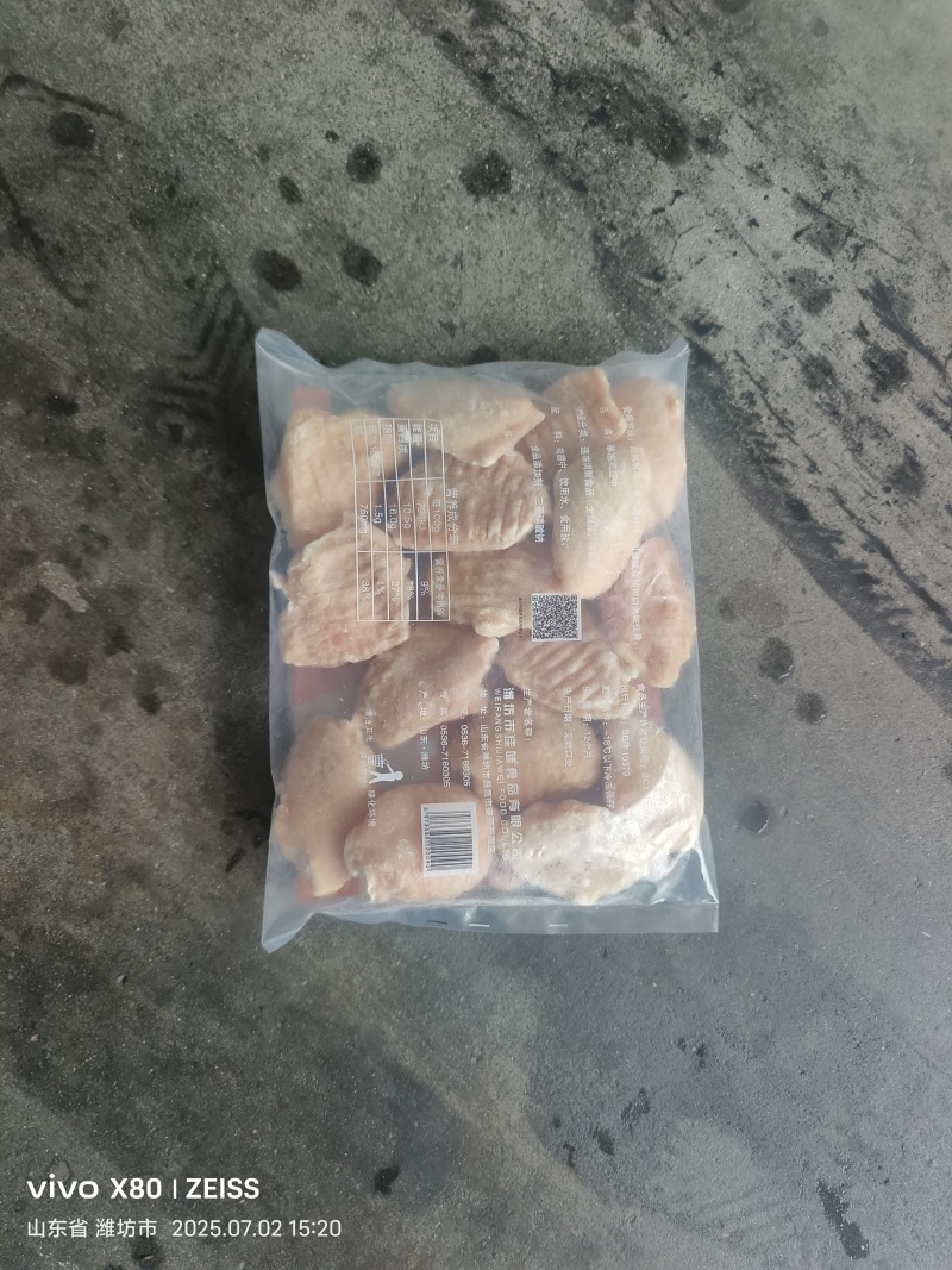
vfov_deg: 73.9
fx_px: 844
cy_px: 635
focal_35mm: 23
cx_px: 476
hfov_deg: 58.9
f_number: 1.75
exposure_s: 1/100
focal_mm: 5.5
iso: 837
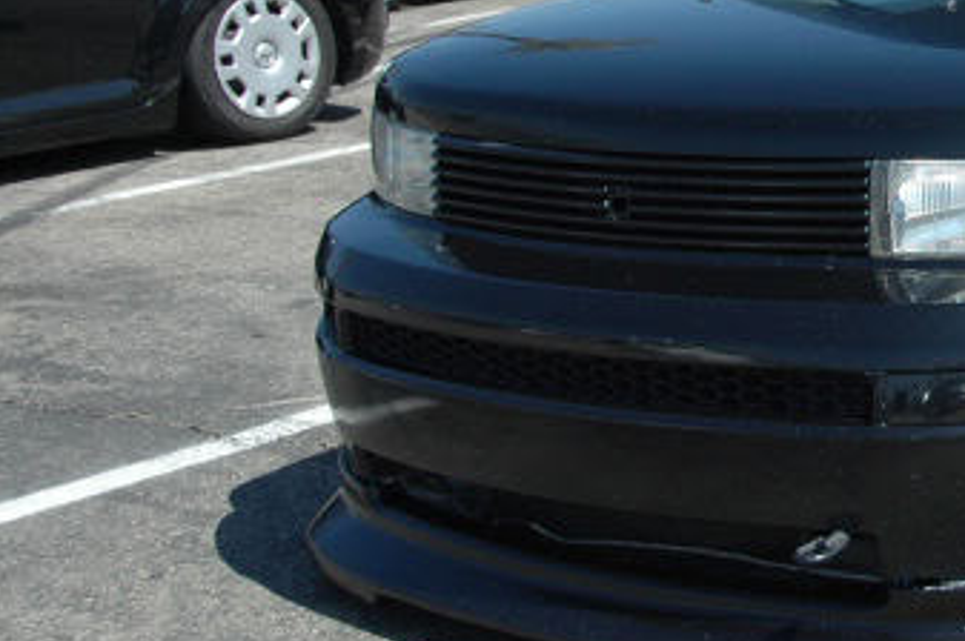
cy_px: 152
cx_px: 1028
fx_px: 2492
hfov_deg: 21.0
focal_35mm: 93
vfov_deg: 14.6
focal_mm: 29
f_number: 4.5
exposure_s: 1/1000
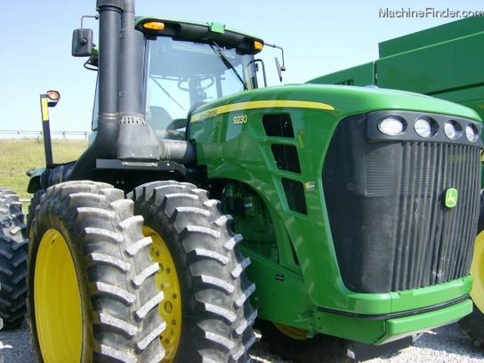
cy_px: 182
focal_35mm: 36
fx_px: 503
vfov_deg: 39.7
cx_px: 242
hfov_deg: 51.4
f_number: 4.7
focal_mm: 6
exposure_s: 1/299
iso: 100
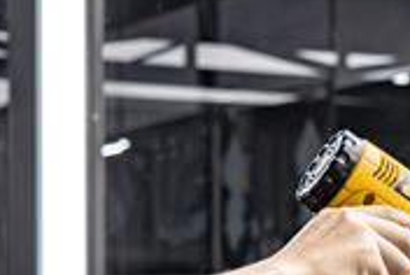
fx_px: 2305
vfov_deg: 6.7
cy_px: 452
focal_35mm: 202
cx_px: 515
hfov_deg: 10.0
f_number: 2.8
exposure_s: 1/400
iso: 500
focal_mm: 26.4
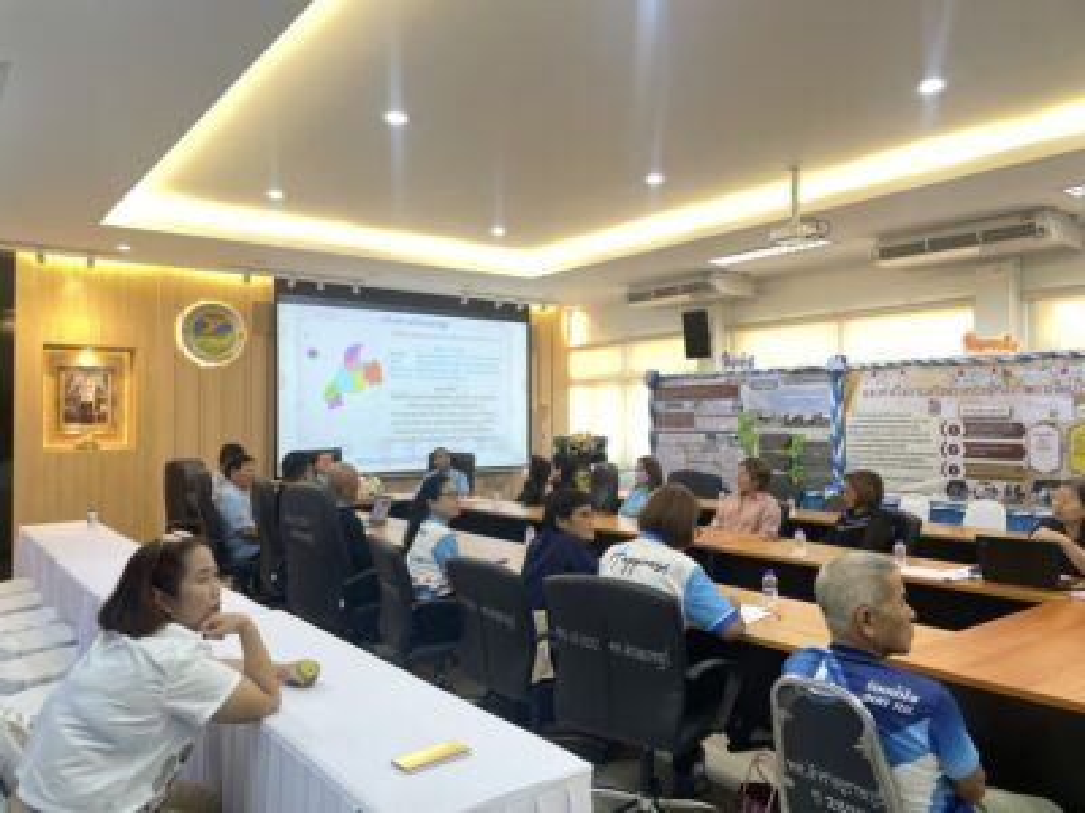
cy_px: 406
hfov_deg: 67.3
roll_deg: +0.1
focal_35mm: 26
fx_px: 815
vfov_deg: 53.1
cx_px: 542
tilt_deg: +1.2
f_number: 1.6
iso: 100
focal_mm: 4.2
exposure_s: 1/100
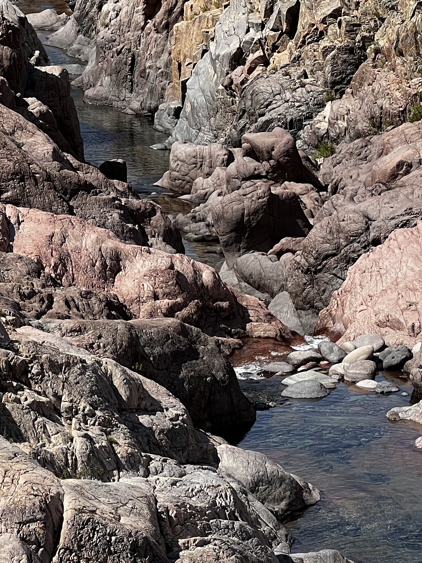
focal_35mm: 166
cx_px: 302
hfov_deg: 8.9
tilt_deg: -12.8
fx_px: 2697
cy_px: 400
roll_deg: -1.1
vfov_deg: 11.9
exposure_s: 1/681
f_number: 2.8
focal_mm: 9
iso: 32
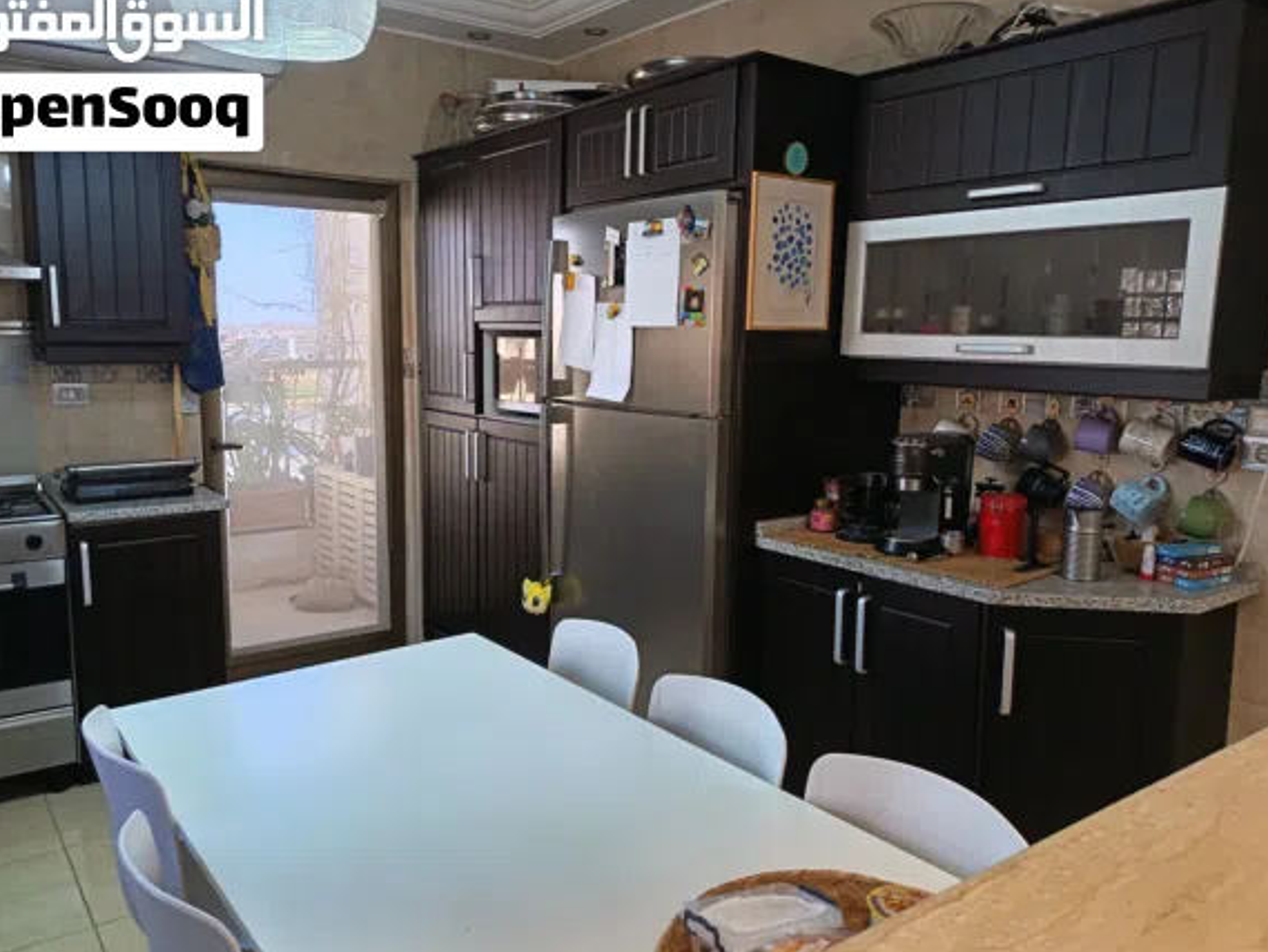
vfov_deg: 51.4
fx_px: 989
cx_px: 599
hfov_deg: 65.3
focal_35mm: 27
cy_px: 473
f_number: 1.75
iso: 722
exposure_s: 1/33.3
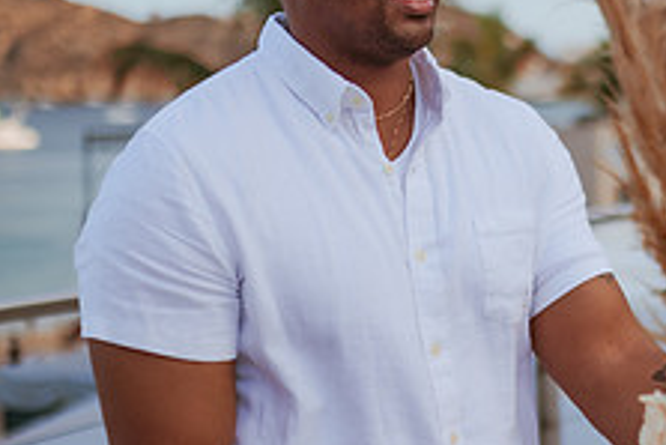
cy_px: 227
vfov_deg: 14.1
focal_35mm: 97
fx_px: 1796
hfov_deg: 20.7
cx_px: 576
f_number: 1.4
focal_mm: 35
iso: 320
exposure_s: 1/8000
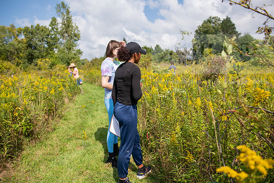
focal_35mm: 28
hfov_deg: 65.5
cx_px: 137
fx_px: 213
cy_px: 92
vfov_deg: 46.4
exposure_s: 1/800
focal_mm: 28
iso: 80
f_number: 3.5
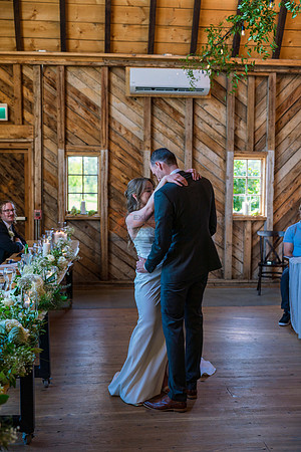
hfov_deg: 29.9
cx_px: 150
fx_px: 564
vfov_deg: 43.6
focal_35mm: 45
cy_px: 226
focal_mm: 45
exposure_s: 1/320
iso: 400
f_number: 3.2
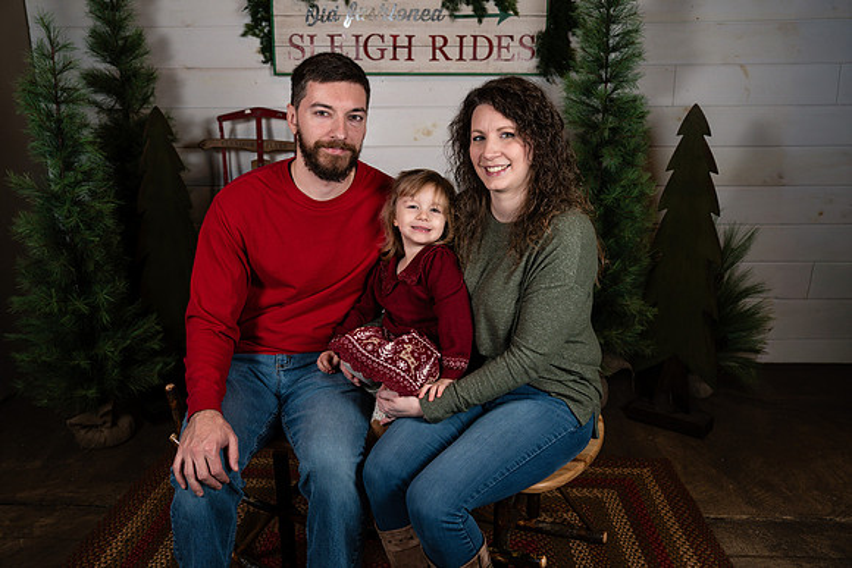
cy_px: 284
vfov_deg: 43.6
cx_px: 426
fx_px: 710
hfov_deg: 61.9
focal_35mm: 30
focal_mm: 30
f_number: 4
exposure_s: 1/250
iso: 400
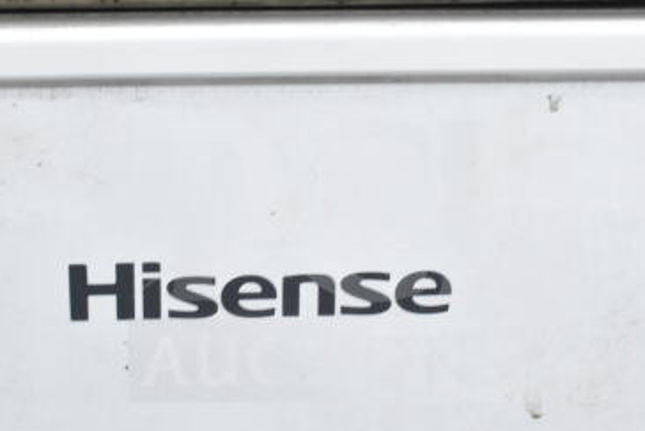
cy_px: 262
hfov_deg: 29.7
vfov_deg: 20.1
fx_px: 1216
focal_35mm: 68
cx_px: 326
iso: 1600
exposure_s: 1/500
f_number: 11
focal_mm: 27
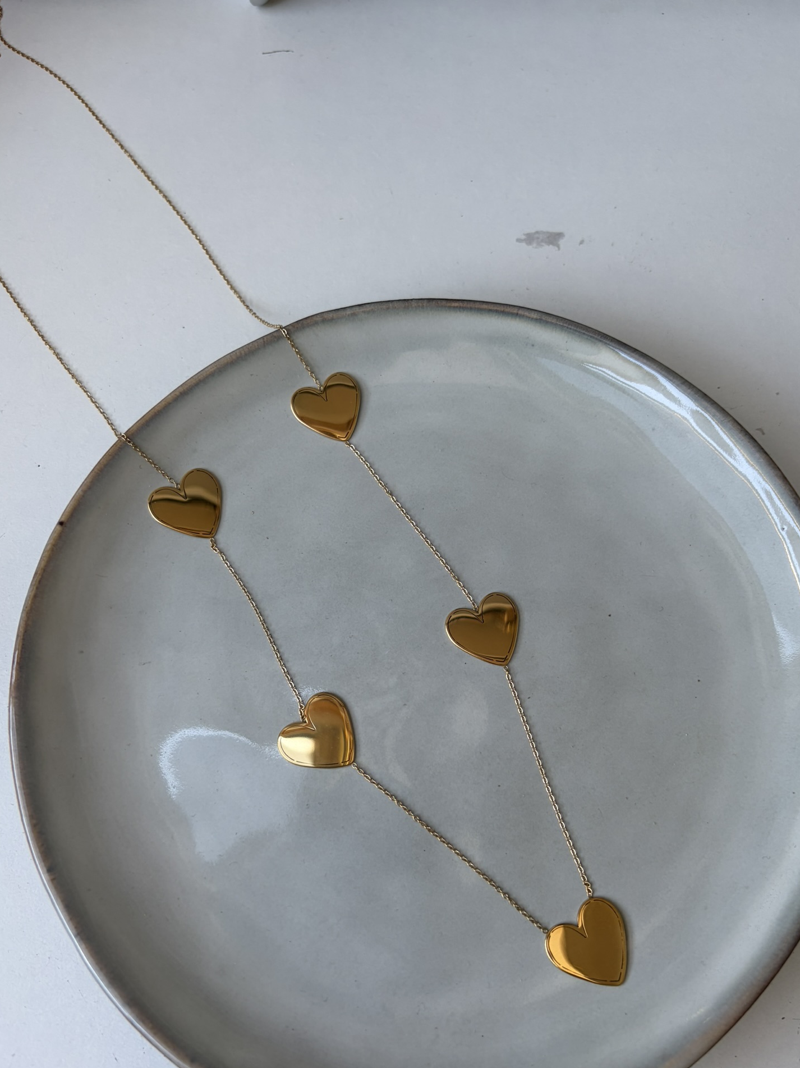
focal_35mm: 28
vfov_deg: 63.4
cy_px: 572
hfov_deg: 49.7
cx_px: 421
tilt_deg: -72.0
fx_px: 863
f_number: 1.6
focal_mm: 5.96
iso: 64
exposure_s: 1/121
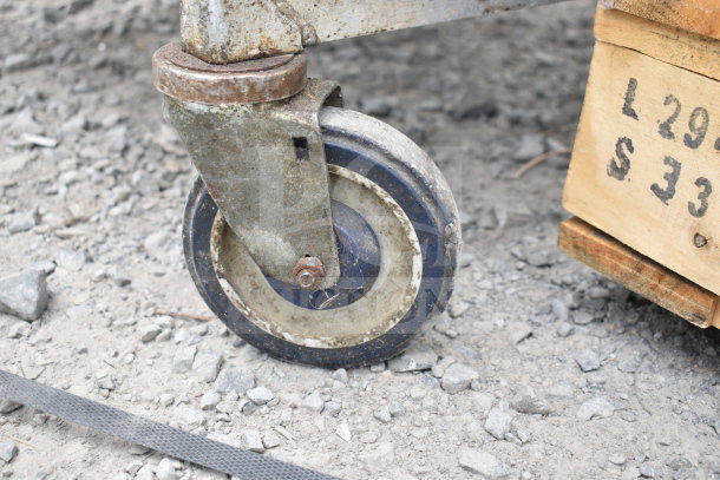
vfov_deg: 29.0
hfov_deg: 42.3
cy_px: 240
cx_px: 360
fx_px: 930
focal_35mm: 46
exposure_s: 1/80
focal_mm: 31
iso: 200
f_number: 4.2
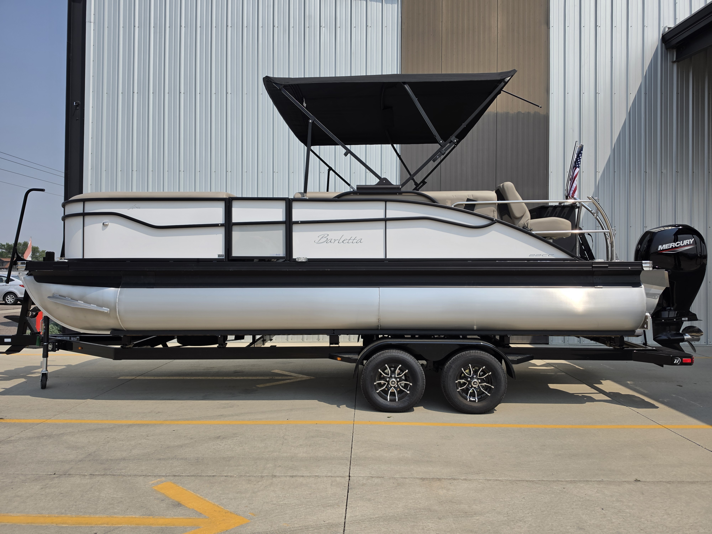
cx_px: 356
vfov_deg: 58.9
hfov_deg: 73.9
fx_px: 473
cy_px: 267
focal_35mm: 23
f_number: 1.4
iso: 40
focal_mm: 6.5
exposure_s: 1/7939
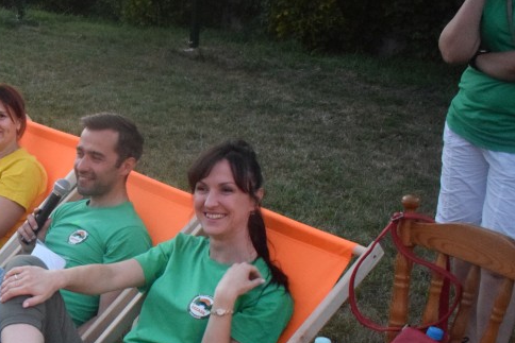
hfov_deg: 30.3
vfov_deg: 21.6
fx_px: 887
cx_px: 10
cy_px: 284
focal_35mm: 62
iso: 6400
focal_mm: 20
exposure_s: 1/30
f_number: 3.5
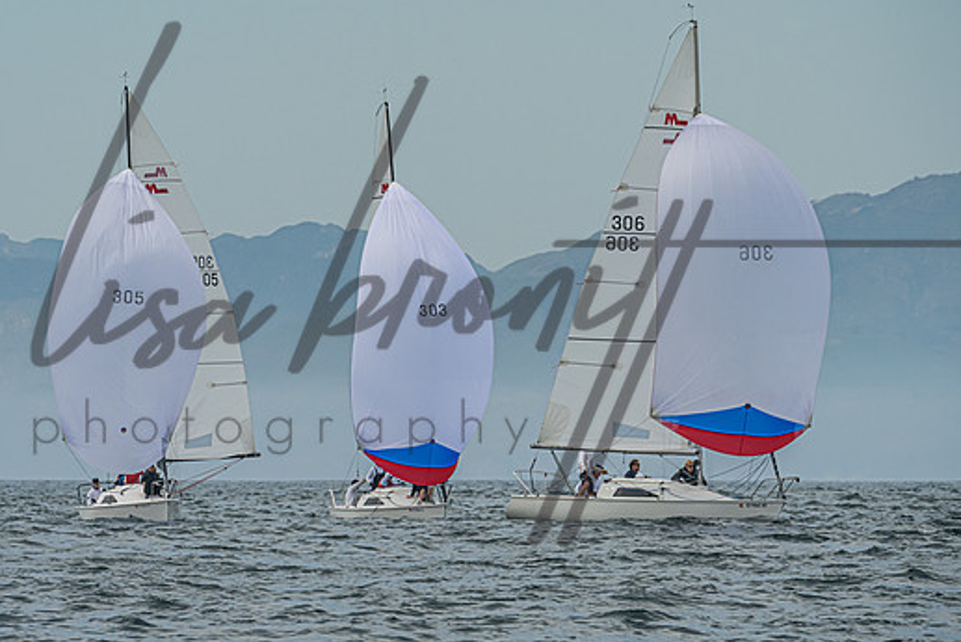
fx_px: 9852
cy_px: 321
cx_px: 429
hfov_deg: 5.6
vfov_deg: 3.7
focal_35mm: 369
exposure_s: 1/2000
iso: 320
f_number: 8
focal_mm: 240
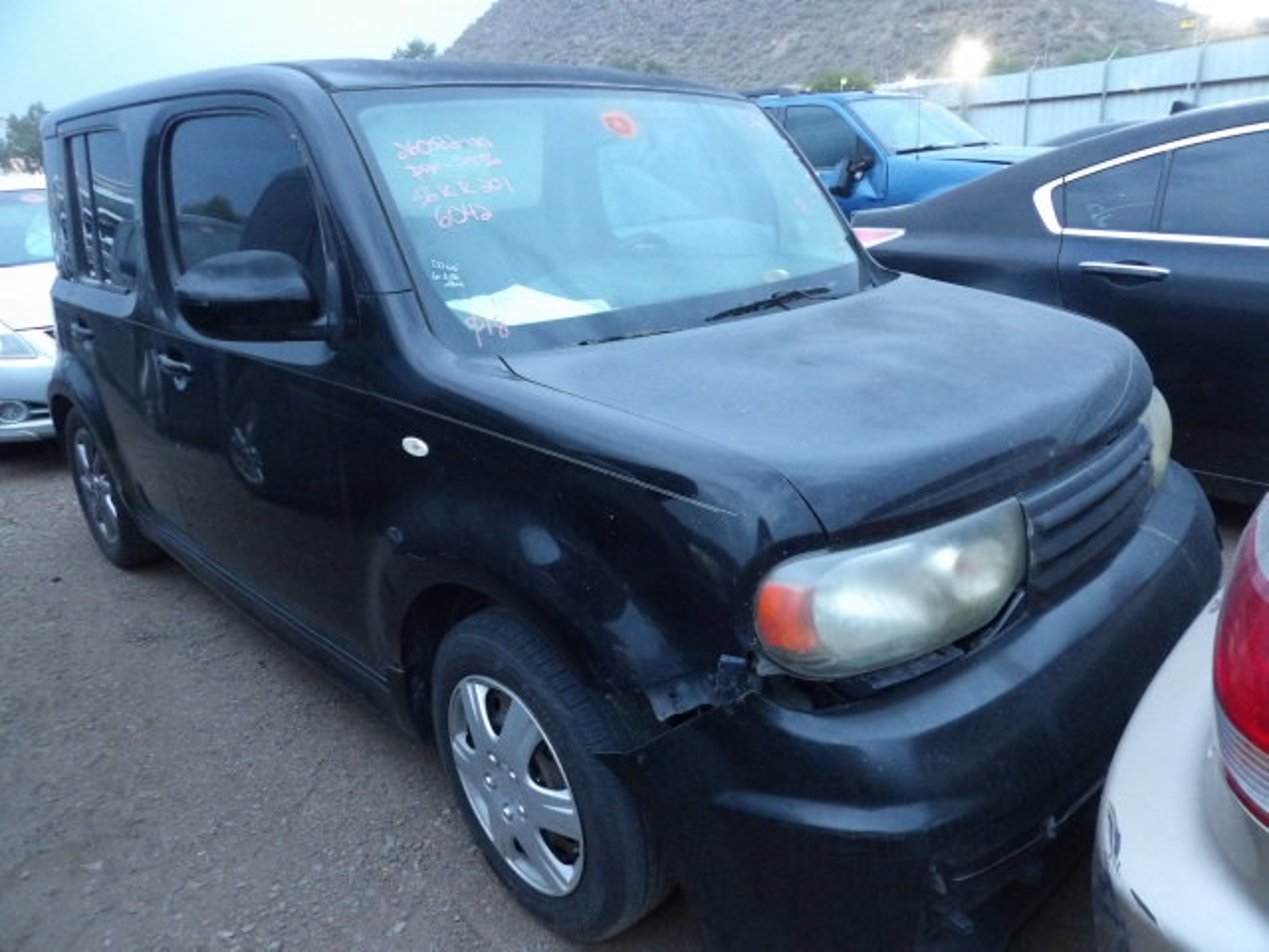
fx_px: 880
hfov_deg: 71.6
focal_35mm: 24
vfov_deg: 56.8
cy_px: 476
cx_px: 634
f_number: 3.2
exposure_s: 1/16
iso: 800
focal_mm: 4.3
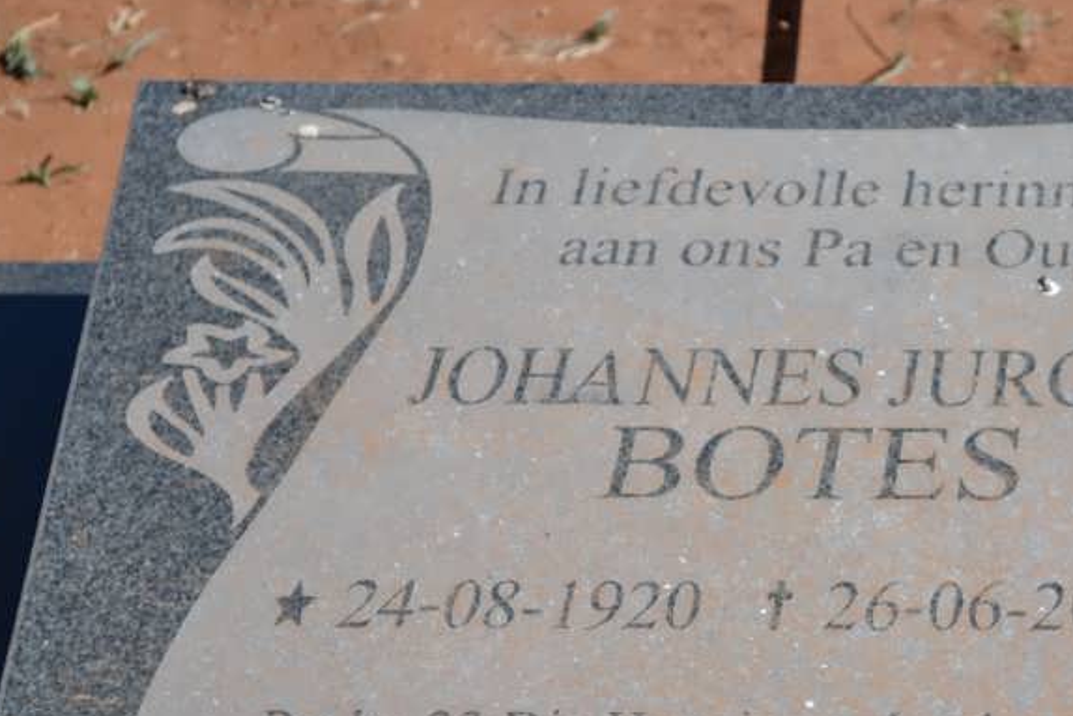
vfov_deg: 8.4
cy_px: 548
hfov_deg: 12.6
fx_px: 4859
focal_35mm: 163
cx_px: 798
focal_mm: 52
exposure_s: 1/125
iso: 100
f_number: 5.6
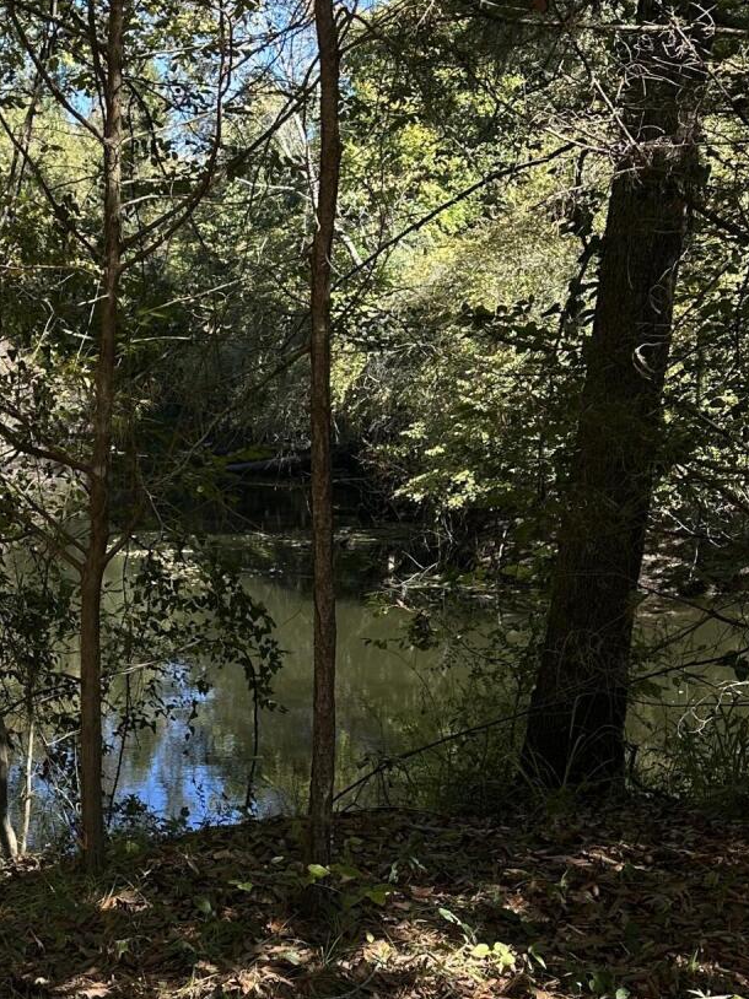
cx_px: -26
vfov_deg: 32.4
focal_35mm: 59
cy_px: 677
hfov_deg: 23.6
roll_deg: -0.1
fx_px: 1703
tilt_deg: -10.2
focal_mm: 6.86
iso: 80
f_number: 1.78
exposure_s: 1/918
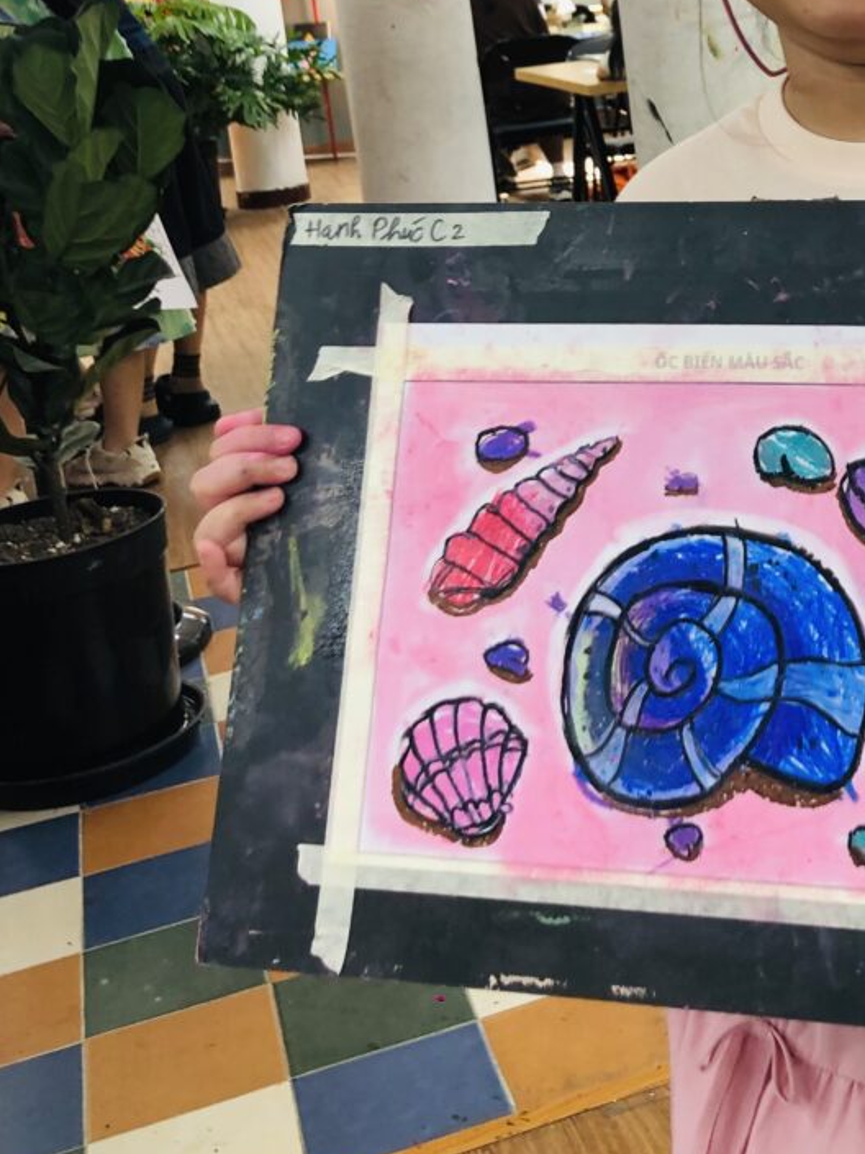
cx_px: 793
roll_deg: +5.4
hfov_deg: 26.5
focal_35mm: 53
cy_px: 189
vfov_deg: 34.7
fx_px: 1766
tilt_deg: -7.9
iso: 50
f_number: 1.8
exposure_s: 1/100
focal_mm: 4
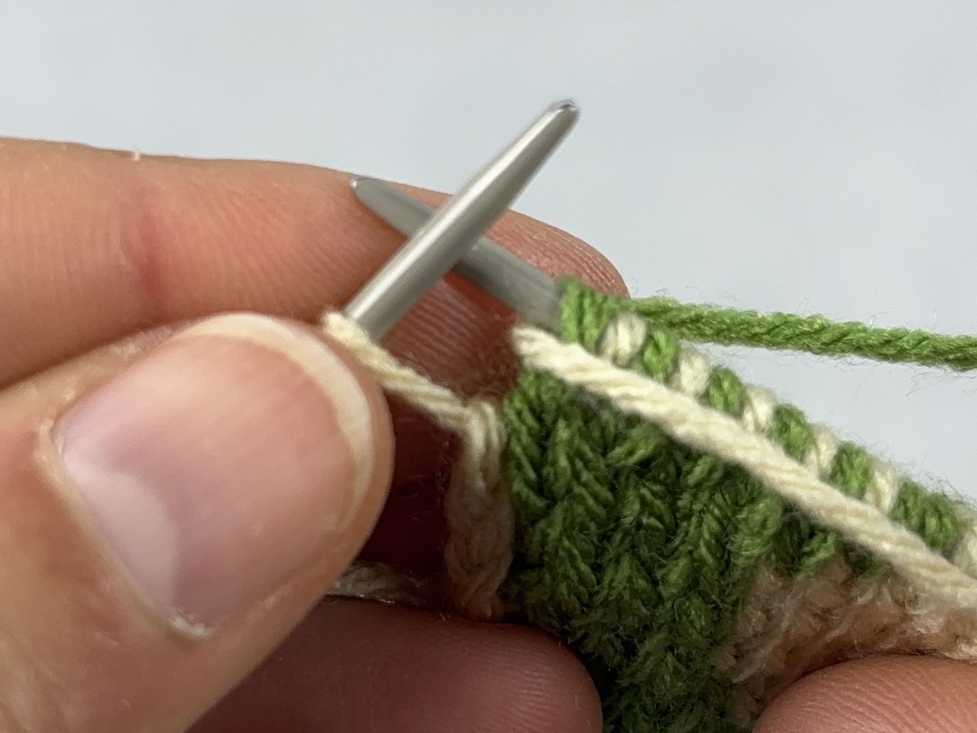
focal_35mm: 26
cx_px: 488
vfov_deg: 53.1
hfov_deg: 67.3
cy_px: 366
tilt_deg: -52.4
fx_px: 734
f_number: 1.6
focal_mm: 5.96
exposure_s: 1/100
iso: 50
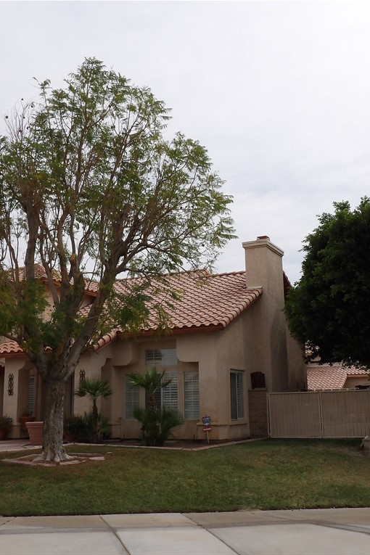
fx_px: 601
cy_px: 278
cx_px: 173
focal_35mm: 39
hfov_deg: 34.2
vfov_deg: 49.6
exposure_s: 1/766
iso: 100
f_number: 4.8
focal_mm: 5
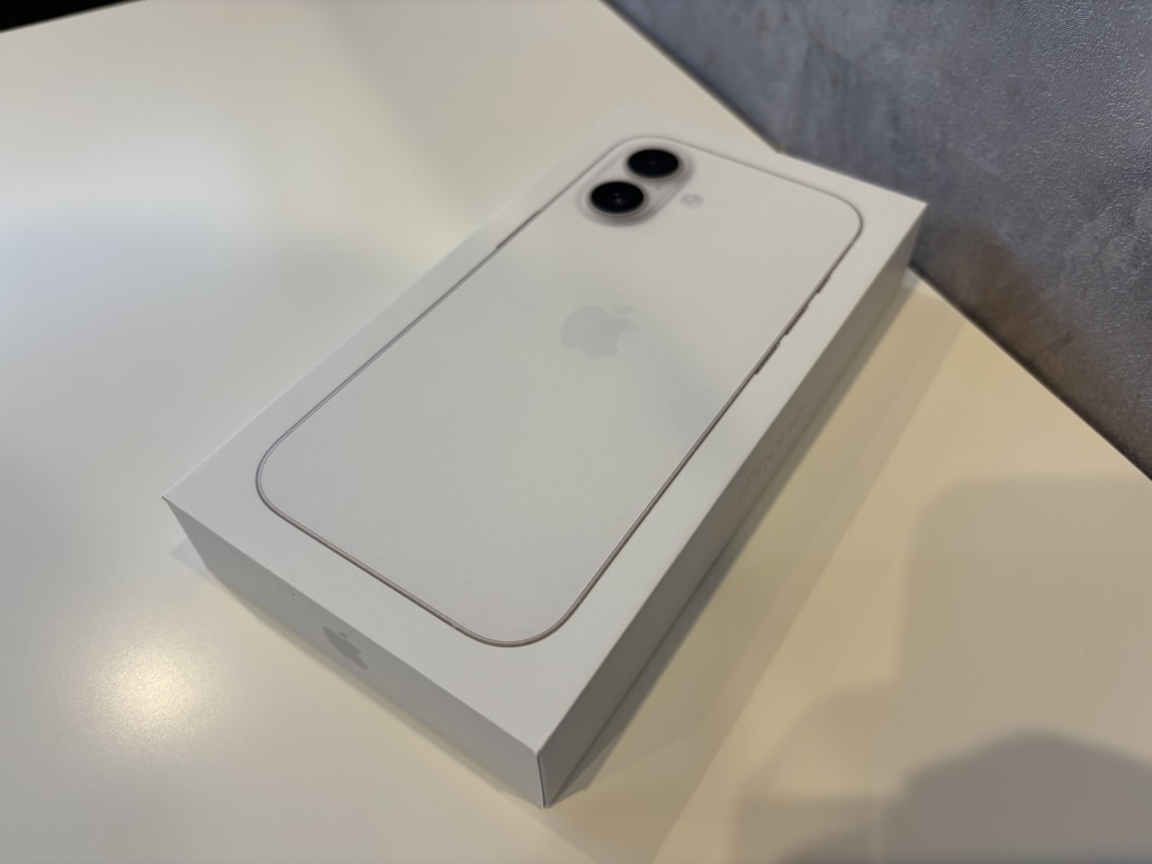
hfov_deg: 67.3
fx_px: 865
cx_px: 576
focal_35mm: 26
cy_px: 432
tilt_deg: -50.3
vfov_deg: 53.1
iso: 100
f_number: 1.6
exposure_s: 1/120
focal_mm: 5.96
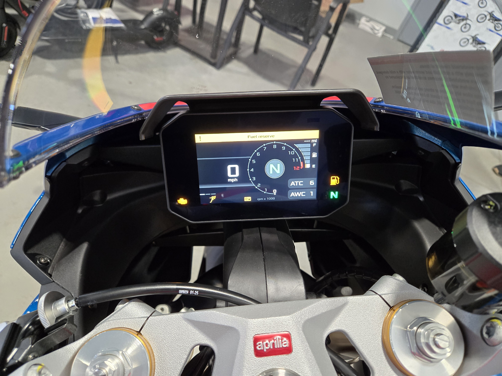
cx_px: 251
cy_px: 188
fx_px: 334
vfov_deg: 58.9
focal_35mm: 23
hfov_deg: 73.9
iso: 400
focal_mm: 5.4
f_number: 1.8
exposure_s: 1/120
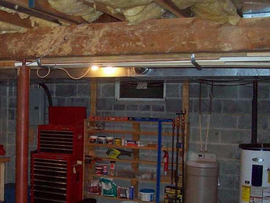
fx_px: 460
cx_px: 59
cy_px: 132
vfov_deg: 24.7
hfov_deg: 31.9
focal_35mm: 59
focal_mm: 6
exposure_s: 1/64
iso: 140
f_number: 2.7
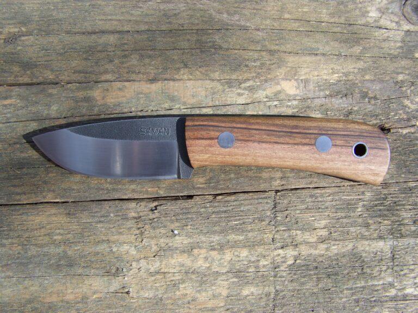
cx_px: 209
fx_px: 459
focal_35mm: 38
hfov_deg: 49.0
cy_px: 156
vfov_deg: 37.7
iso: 64
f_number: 4
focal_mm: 6.3
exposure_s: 1/320
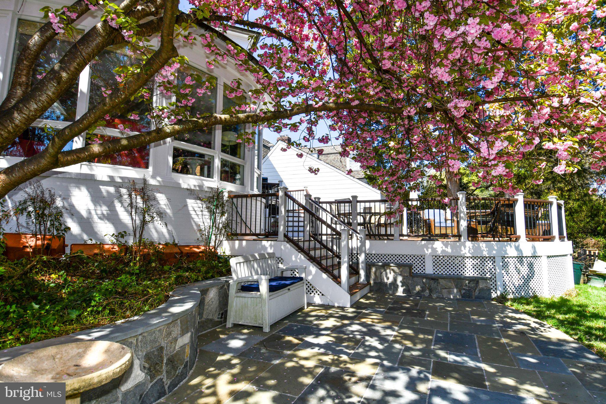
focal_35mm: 18
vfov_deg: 67.4
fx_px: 303
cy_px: 202
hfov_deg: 90.0
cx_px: 303
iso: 100
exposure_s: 1/200
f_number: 8
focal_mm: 12
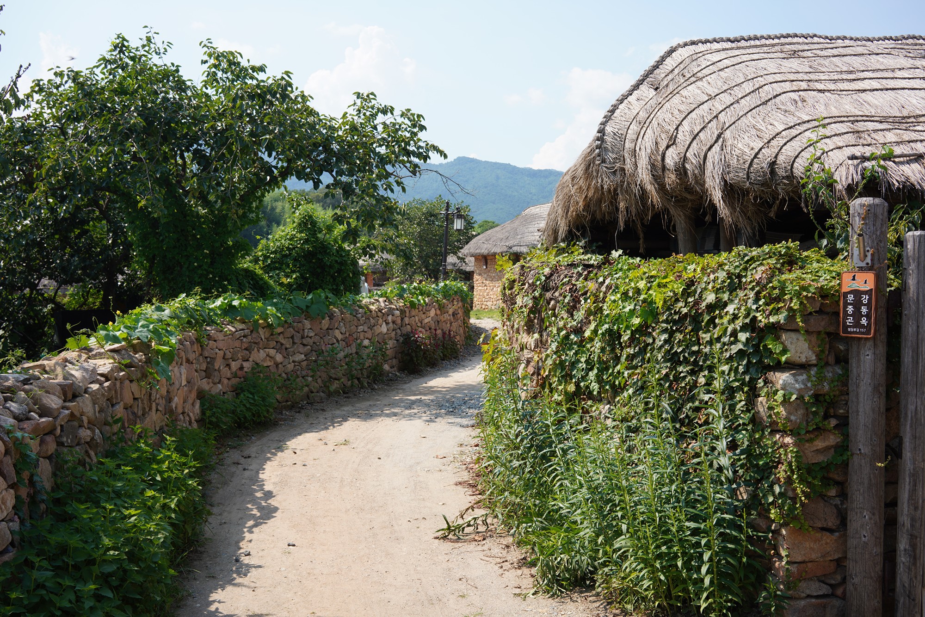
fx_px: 899
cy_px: 308
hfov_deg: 54.4
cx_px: 462
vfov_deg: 37.9
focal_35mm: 35
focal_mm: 35
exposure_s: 1/100
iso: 100
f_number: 10
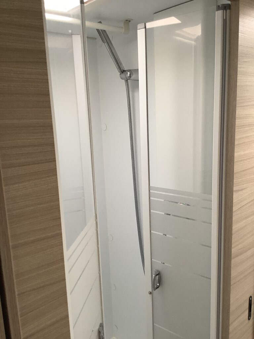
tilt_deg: -13.0
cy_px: 170
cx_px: 127
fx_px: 303
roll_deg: +1.9
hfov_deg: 45.4
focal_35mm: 31
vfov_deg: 58.4
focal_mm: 3.3
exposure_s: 1/60
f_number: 2.4
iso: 125
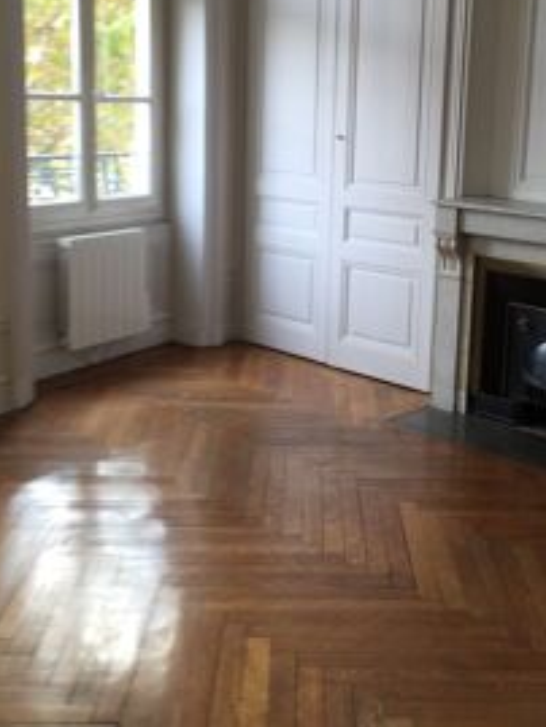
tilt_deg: -10.5
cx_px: 335
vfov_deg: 40.9
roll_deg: +0.2
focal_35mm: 46
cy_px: 274
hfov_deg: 31.4
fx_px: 967
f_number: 2.2
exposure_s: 1/60
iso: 40
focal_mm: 4.15
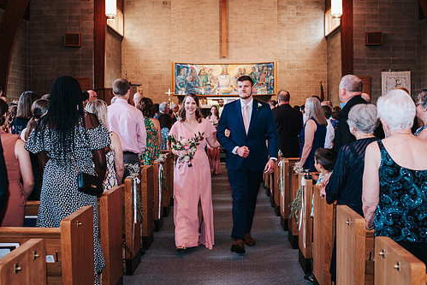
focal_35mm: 42
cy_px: 126
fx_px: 498
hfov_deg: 46.4
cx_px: 229
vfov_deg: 31.9
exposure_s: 1/125
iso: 1000
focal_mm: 35
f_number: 3.2
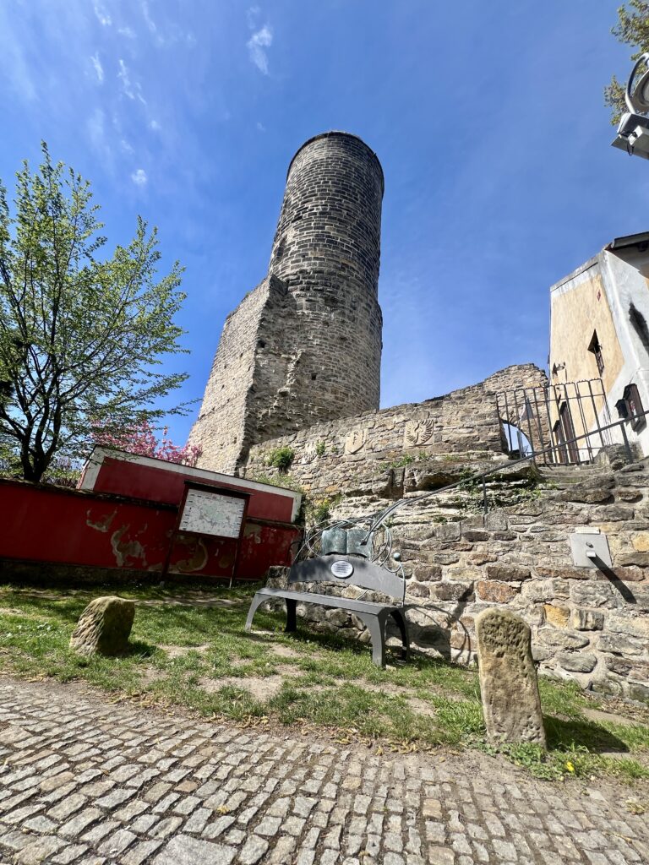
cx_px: 324
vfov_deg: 106.2
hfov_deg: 89.9
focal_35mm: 13
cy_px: 432
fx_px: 325
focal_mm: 1.57
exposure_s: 1/1193
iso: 32
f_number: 1.8
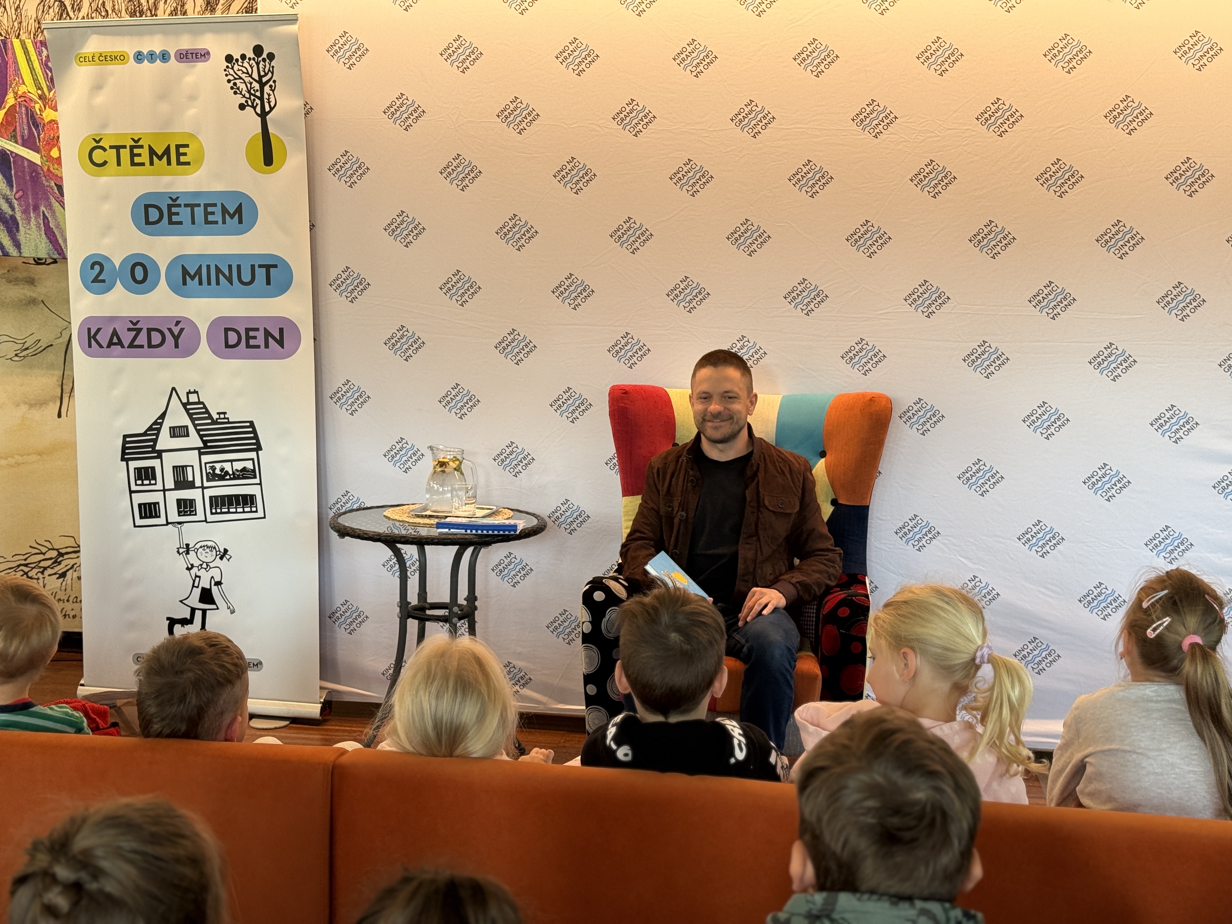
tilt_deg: -7.2
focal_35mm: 48
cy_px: 462
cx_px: 616
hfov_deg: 39.7
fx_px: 1708
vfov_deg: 30.3
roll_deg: -1.0
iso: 100
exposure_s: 1/97
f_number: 1.78
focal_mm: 6.76
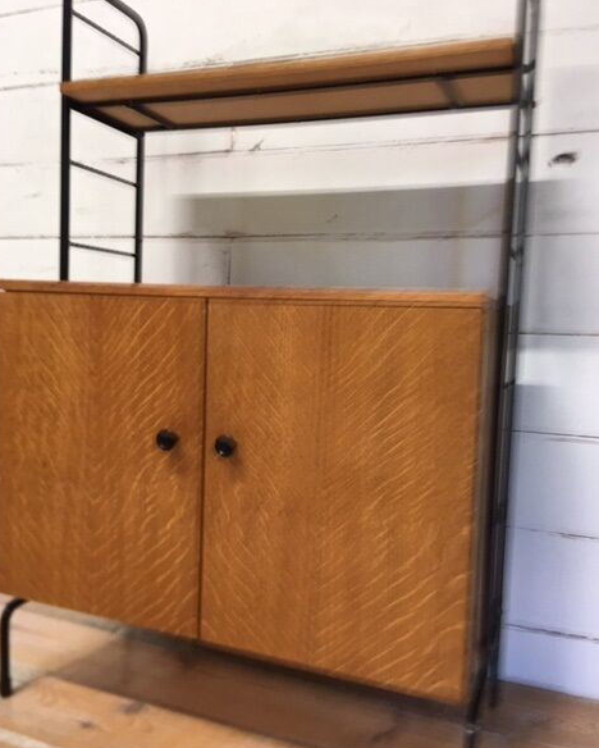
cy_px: 406
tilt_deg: -3.6
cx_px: 294
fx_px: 686
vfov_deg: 57.1
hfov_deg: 47.2
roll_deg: -3.3
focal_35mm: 31
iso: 40
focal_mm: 4.15
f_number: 2.2
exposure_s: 1/17
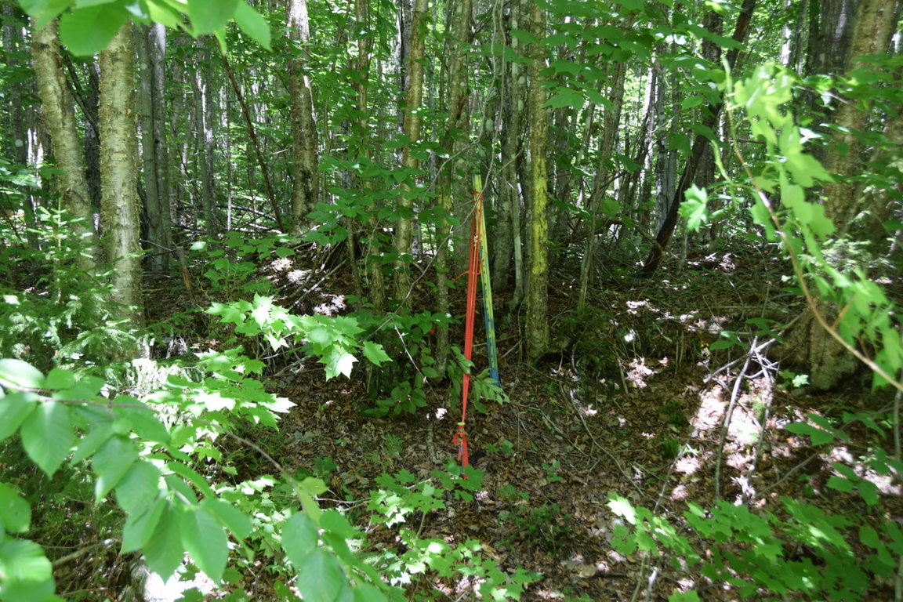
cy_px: 301
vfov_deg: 36.9
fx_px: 903
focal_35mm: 36
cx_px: 452
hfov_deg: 53.1
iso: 400
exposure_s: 1/100
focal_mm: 24
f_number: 5
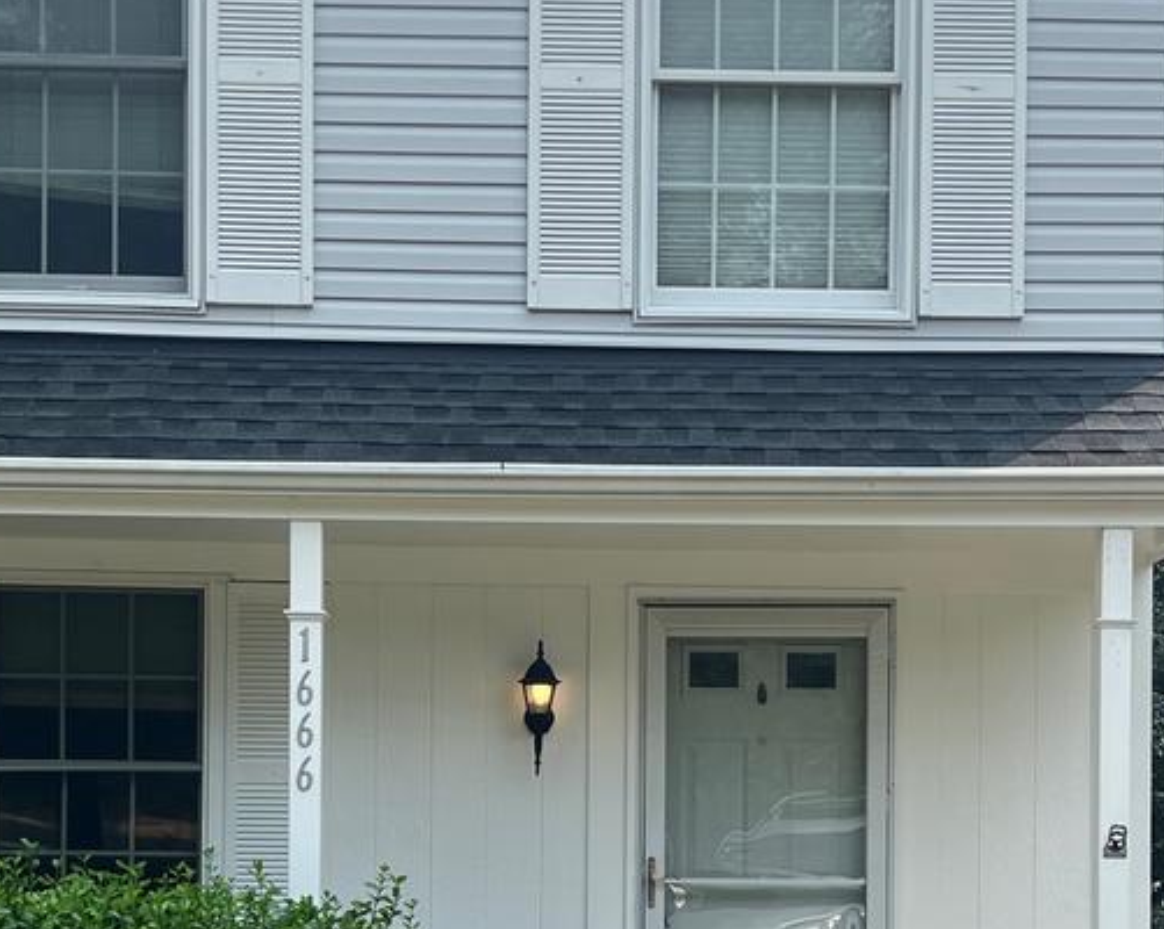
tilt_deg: +0.5
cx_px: 562
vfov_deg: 20.6
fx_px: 2513
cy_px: 792
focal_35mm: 73
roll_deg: -1.0
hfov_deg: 26.1
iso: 50
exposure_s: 1/2045
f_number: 1.5
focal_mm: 5.7
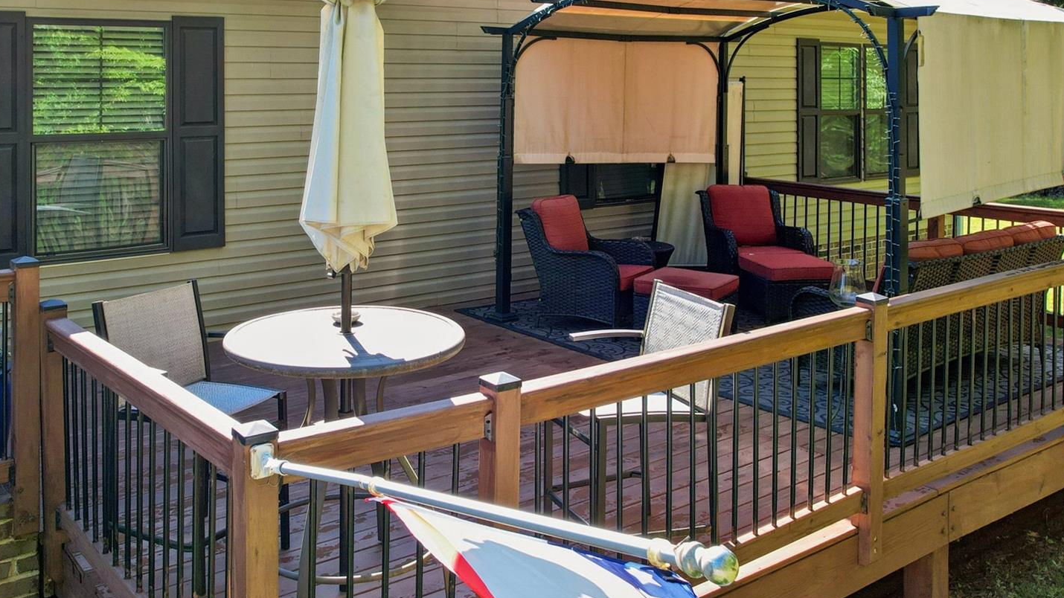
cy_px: 270
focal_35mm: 33
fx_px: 931
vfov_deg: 35.6
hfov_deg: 59.2
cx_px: 443
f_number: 2.8
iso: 100
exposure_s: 1/50
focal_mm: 8.4
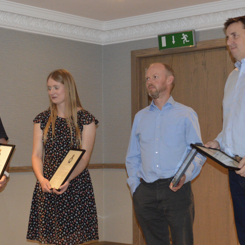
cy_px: 122
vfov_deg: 30.7
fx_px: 446
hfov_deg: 30.6
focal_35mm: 56
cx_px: 93
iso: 2200
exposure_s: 1/60
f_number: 4.5
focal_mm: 29
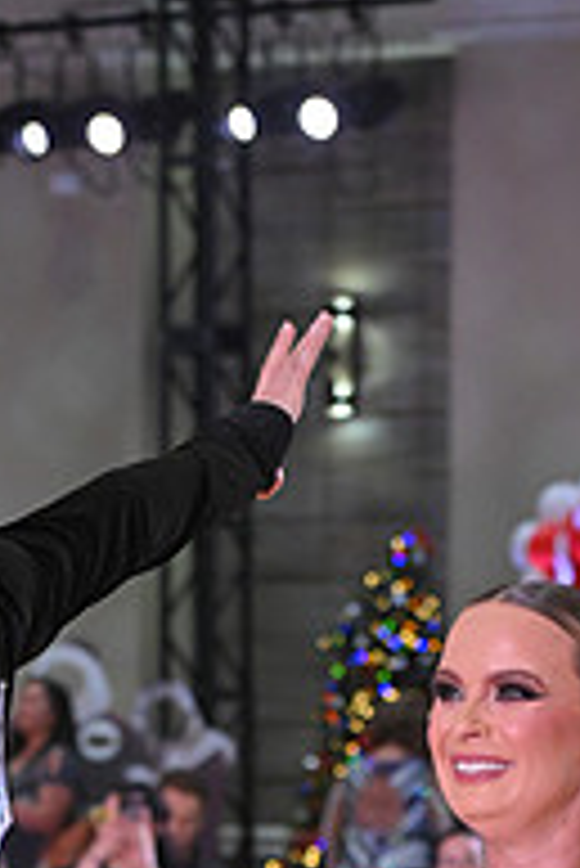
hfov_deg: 5.1
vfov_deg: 7.5
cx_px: 128
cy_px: 1300
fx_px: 6513
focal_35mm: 270
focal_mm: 90
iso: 2000
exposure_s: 1/320
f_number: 5
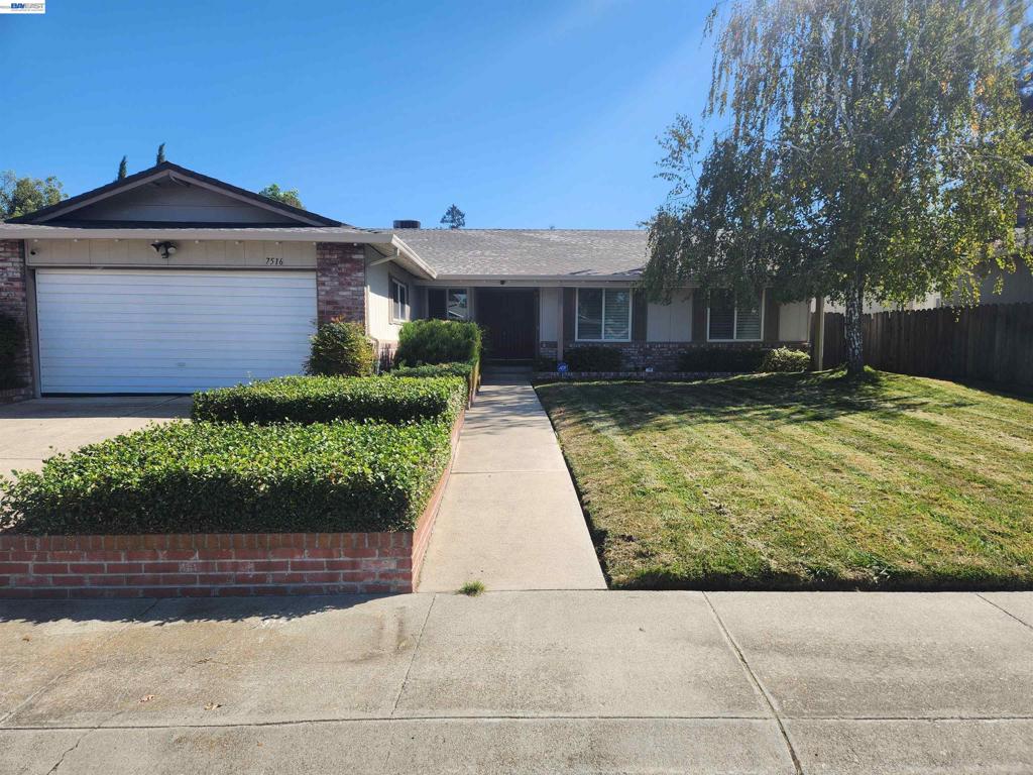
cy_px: 388
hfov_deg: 73.9
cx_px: 516
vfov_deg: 58.9
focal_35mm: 23
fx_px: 686
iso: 20
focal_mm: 5.4
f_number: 1.8
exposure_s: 1/1218
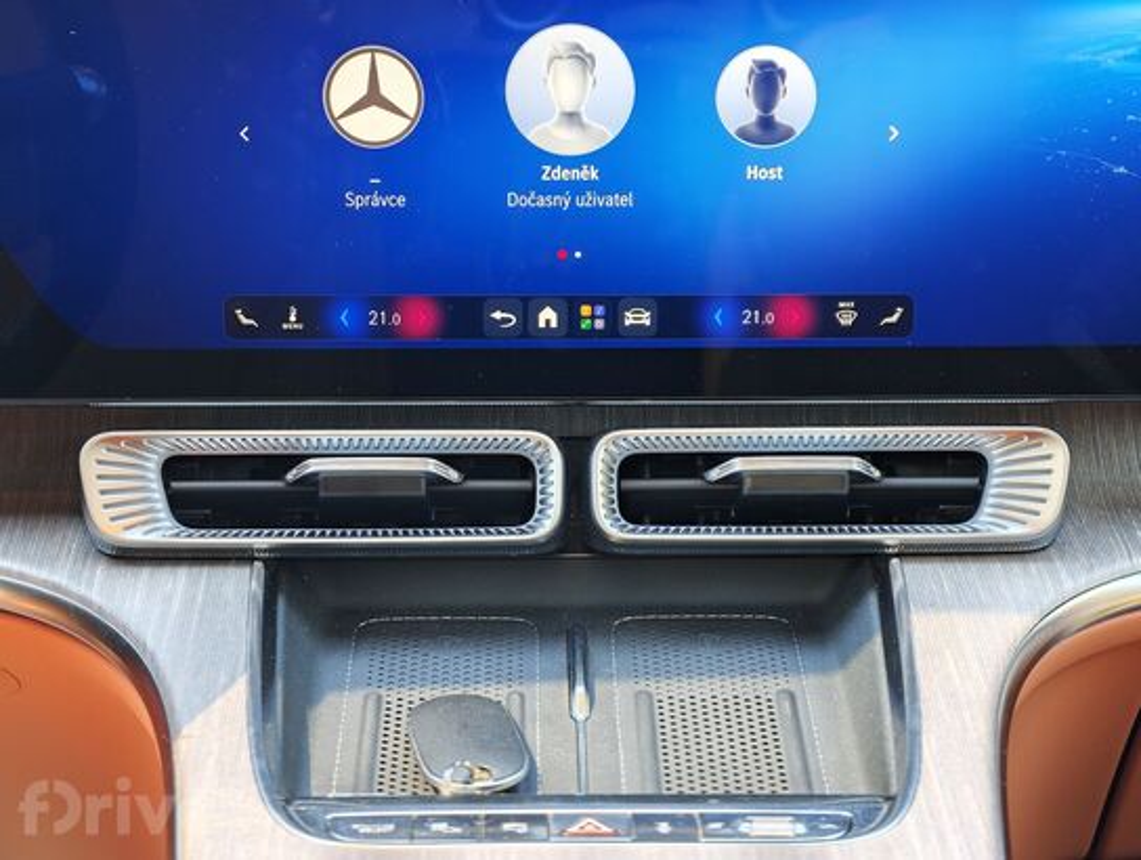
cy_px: 430
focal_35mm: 75
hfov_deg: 25.9
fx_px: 2476
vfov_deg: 19.7
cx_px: 570
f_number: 2.39
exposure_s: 1/50
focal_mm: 19.9
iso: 64
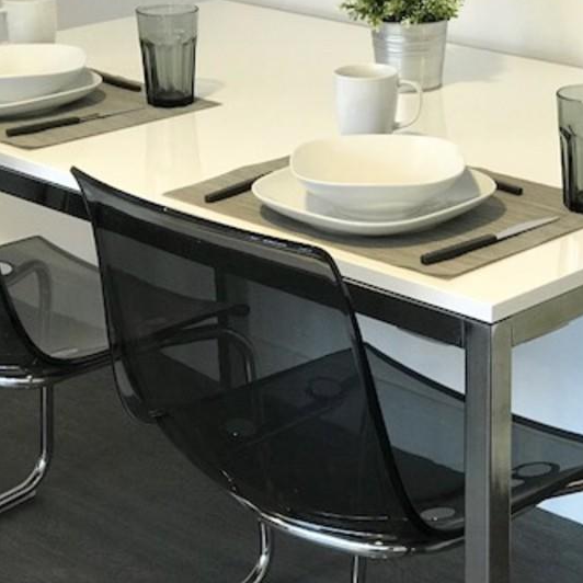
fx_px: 1848
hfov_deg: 17.9
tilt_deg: -16.9
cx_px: 332
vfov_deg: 17.9
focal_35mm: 97
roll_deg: +0.7
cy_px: 180
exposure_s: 1/50
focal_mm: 6.6
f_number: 2.8
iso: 125
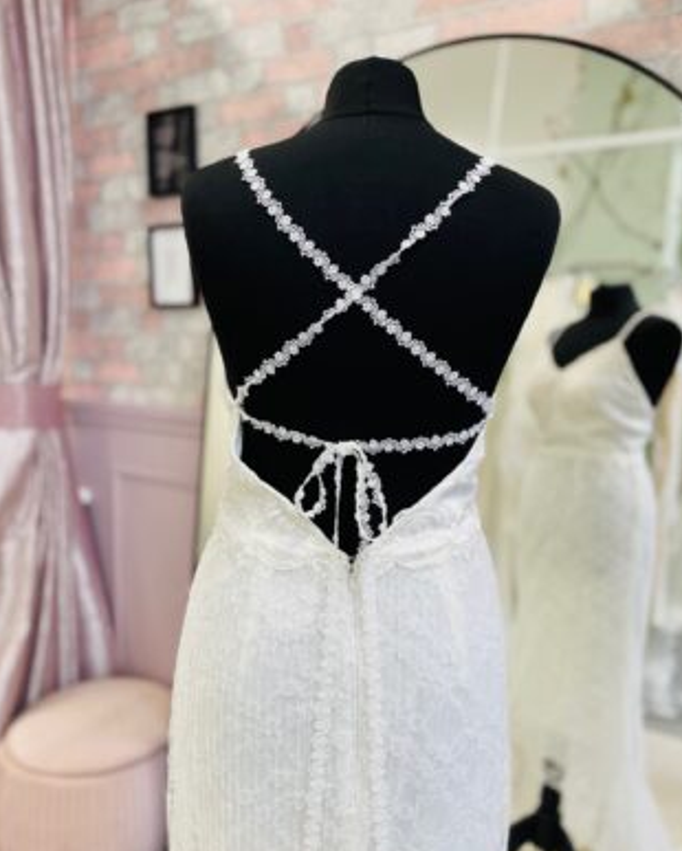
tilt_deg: -7.2
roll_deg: -1.0
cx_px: 345
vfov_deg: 62.1
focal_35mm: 28
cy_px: 397
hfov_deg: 51.6
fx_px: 706
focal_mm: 5.1
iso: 125
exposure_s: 1/100
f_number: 1.6
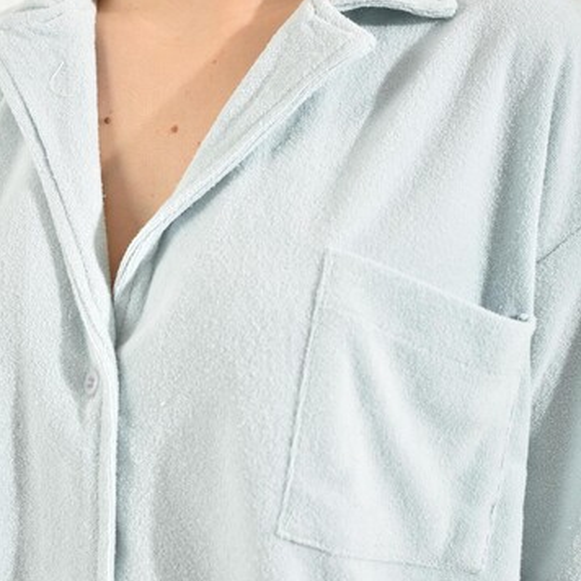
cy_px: 268
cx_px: 290
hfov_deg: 25.7
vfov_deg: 25.7
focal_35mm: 67
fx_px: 1272
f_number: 7.1
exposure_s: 1/160
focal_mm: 52
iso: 100
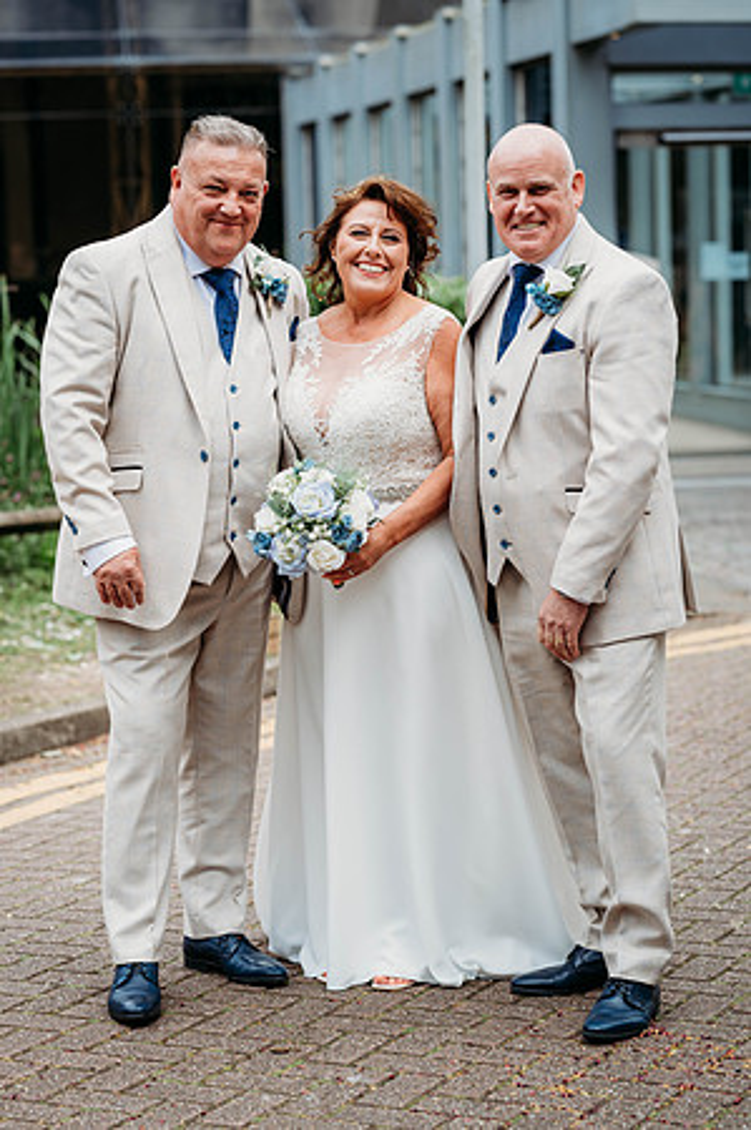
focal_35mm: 85
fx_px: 2666
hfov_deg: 16.0
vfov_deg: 23.9
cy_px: 565
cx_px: 376
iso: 100
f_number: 3.2
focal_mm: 85
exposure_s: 1/1250
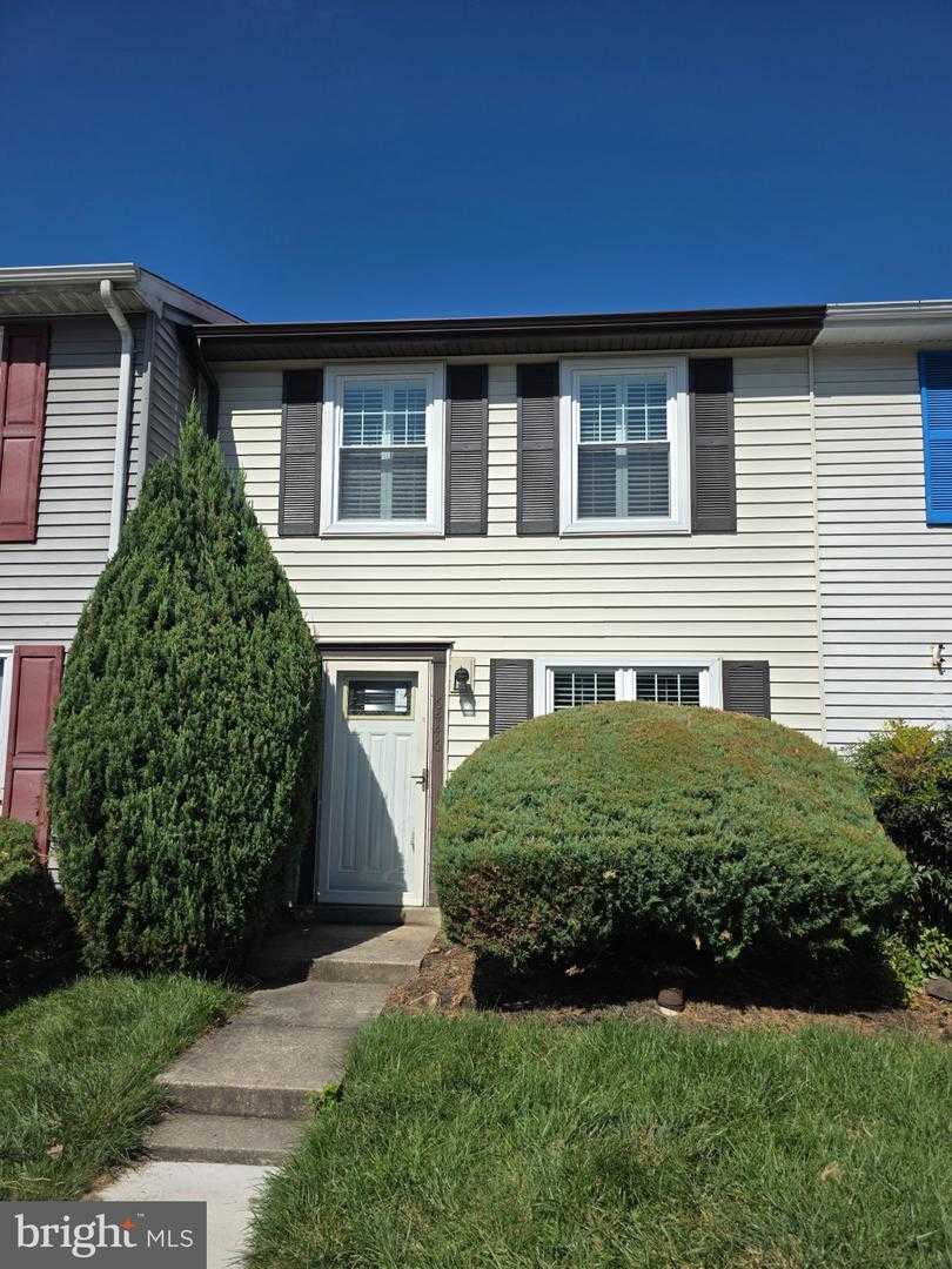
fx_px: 843
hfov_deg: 58.9
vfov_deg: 73.9
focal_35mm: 23
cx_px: 476
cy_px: 634
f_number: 1.7
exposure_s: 1/7944
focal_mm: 6.3
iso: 80
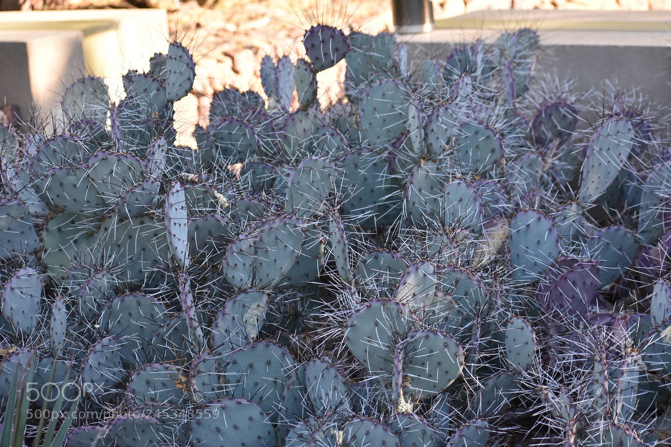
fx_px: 1957
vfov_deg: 13.0
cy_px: 224
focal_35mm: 105
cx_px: 336
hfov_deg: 19.5
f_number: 5.6
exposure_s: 1/500
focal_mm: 70
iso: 800
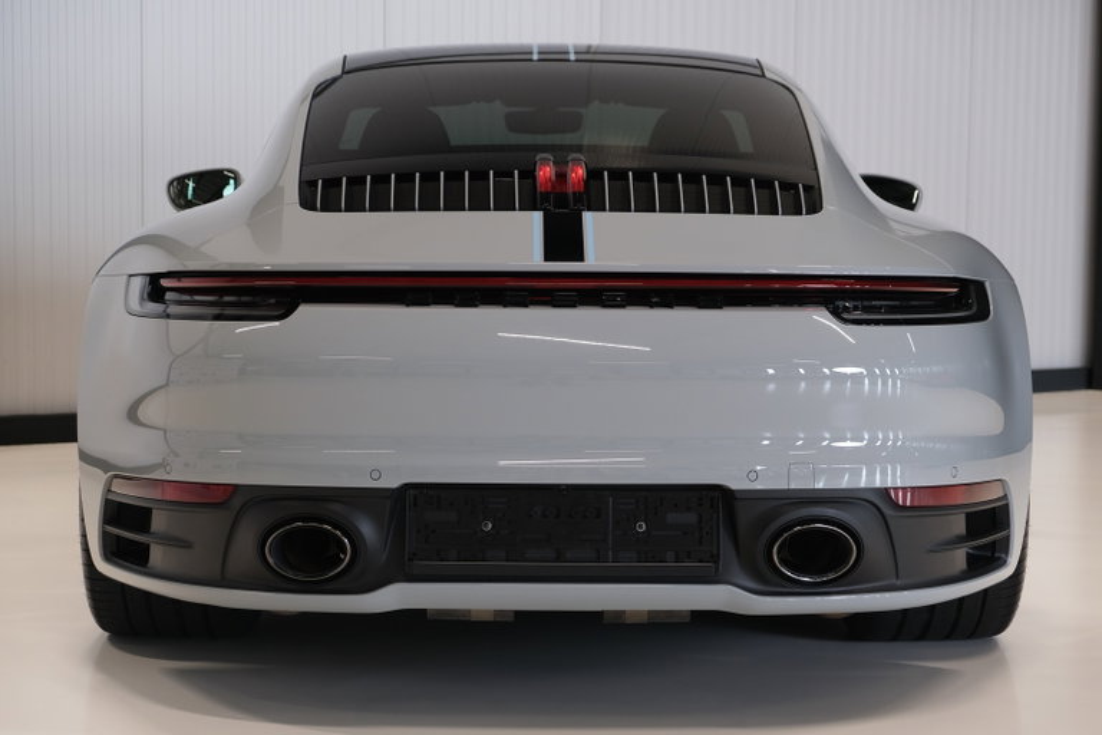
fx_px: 2234
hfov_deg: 27.7
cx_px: 551
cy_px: 368
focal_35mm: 73
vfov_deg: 18.7
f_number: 4
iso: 500
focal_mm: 48.4
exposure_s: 1/26
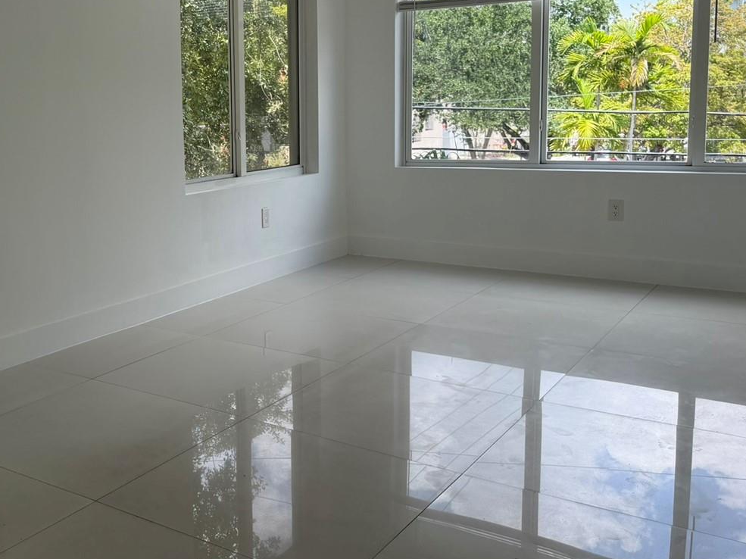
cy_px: 207
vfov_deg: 36.6
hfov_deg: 46.2
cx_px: 188
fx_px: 840
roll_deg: +1.5
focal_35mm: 39
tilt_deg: -6.7
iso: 80
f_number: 1.78
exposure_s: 1/450
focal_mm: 6.76
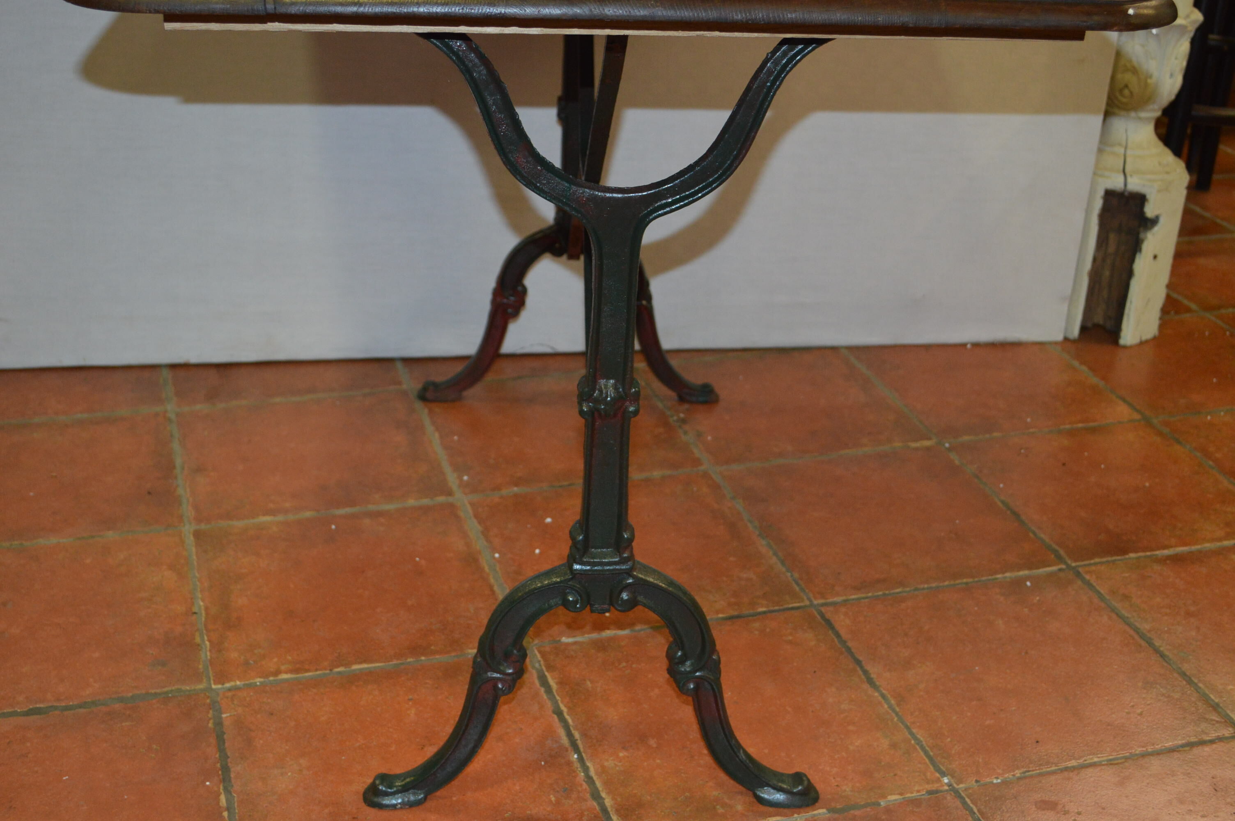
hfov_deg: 43.6
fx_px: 1542
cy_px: 410
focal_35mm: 45
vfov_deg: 29.8
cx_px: 618
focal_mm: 30
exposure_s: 1/60
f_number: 4.5
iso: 1000
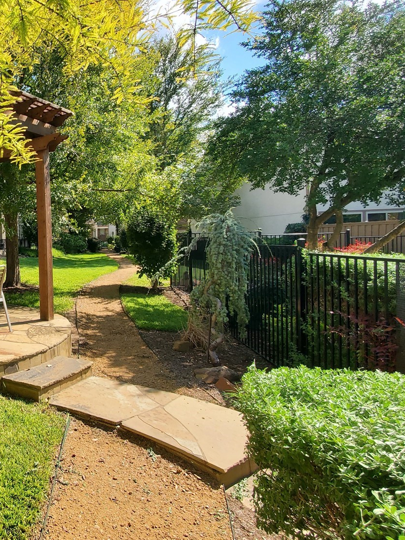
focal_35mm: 24
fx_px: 374
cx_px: -13
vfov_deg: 71.5
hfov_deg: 46.2
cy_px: 255
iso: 50
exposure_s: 1/715
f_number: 2.2
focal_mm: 1.8
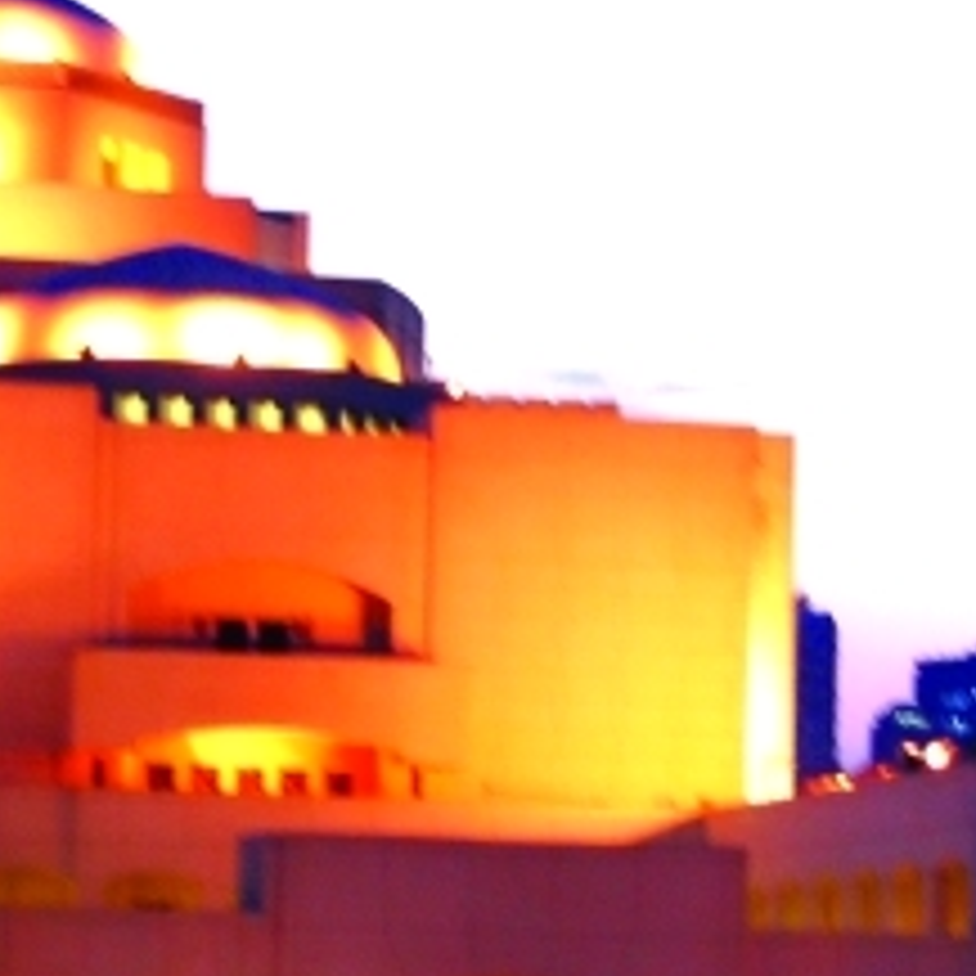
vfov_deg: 10.3
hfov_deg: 10.3
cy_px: 569
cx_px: 499
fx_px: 5399
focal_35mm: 169
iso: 800
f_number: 5.3
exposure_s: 1/15
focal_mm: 45
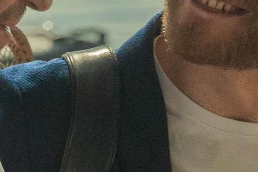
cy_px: 185
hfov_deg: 3.7
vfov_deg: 2.5
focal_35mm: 550
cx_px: 94
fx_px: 3941
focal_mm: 70
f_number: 5.6
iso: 2000
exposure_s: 1/320
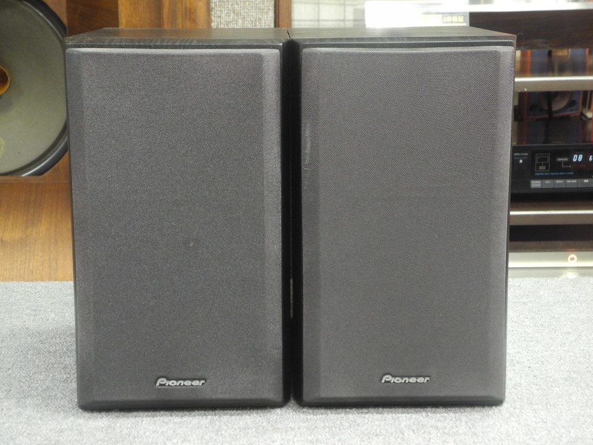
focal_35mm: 68
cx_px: 296
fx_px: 1165
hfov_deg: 28.6
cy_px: 222
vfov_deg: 21.6
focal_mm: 14.5
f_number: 4
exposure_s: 1/7.8
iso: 400
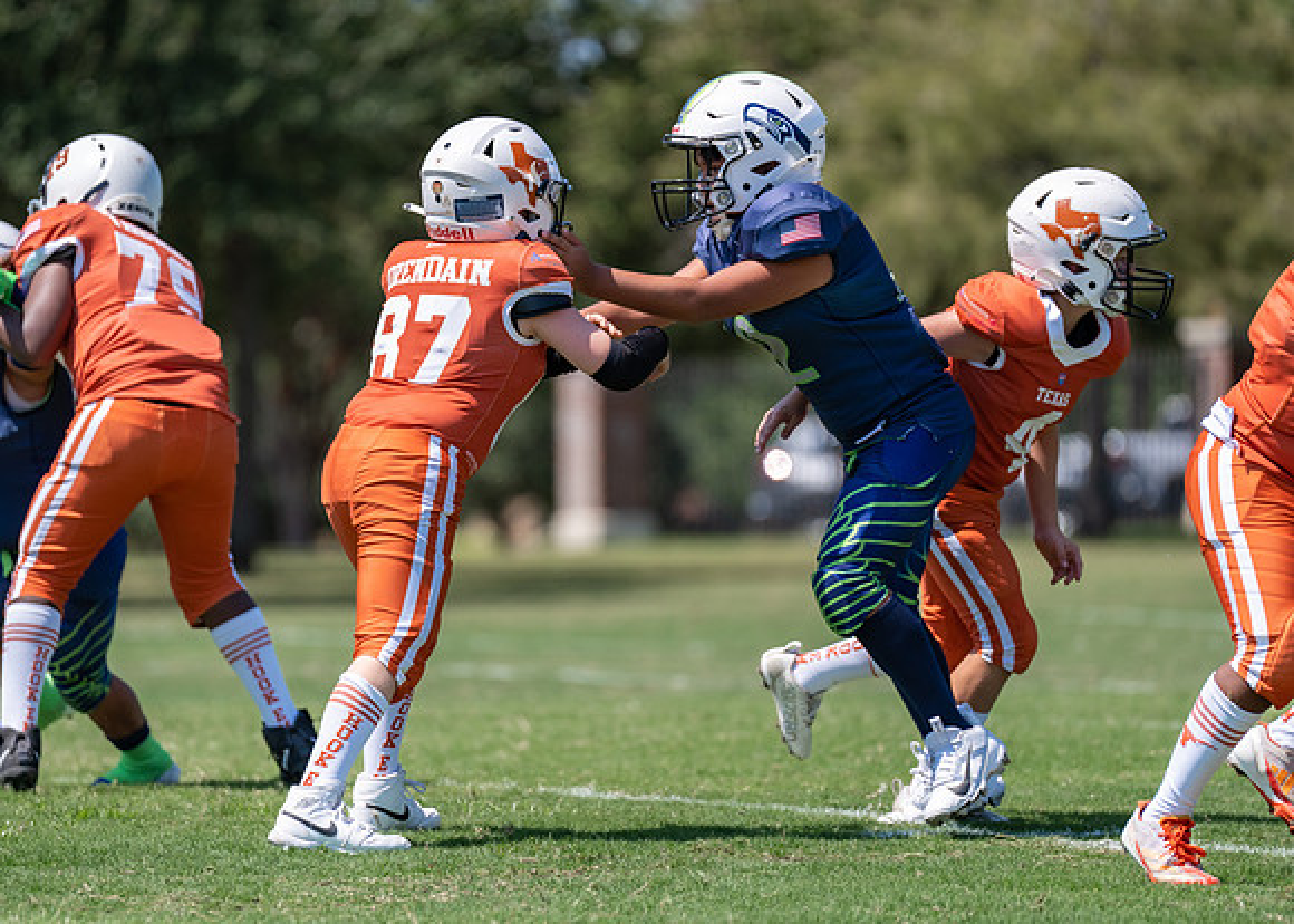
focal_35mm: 306
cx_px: 460
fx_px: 11248
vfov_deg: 4.7
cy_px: 471
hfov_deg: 6.6
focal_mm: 200
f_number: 2.8
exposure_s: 1/2000
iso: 100
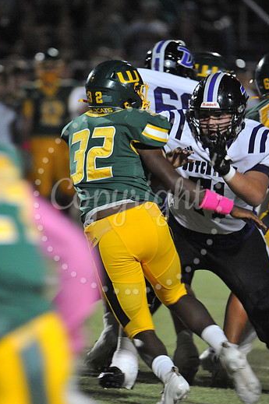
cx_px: 128
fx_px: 6278
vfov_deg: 3.7
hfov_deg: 2.5
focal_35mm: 559
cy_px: 199
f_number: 6.3
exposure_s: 1/200
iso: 6400
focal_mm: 500
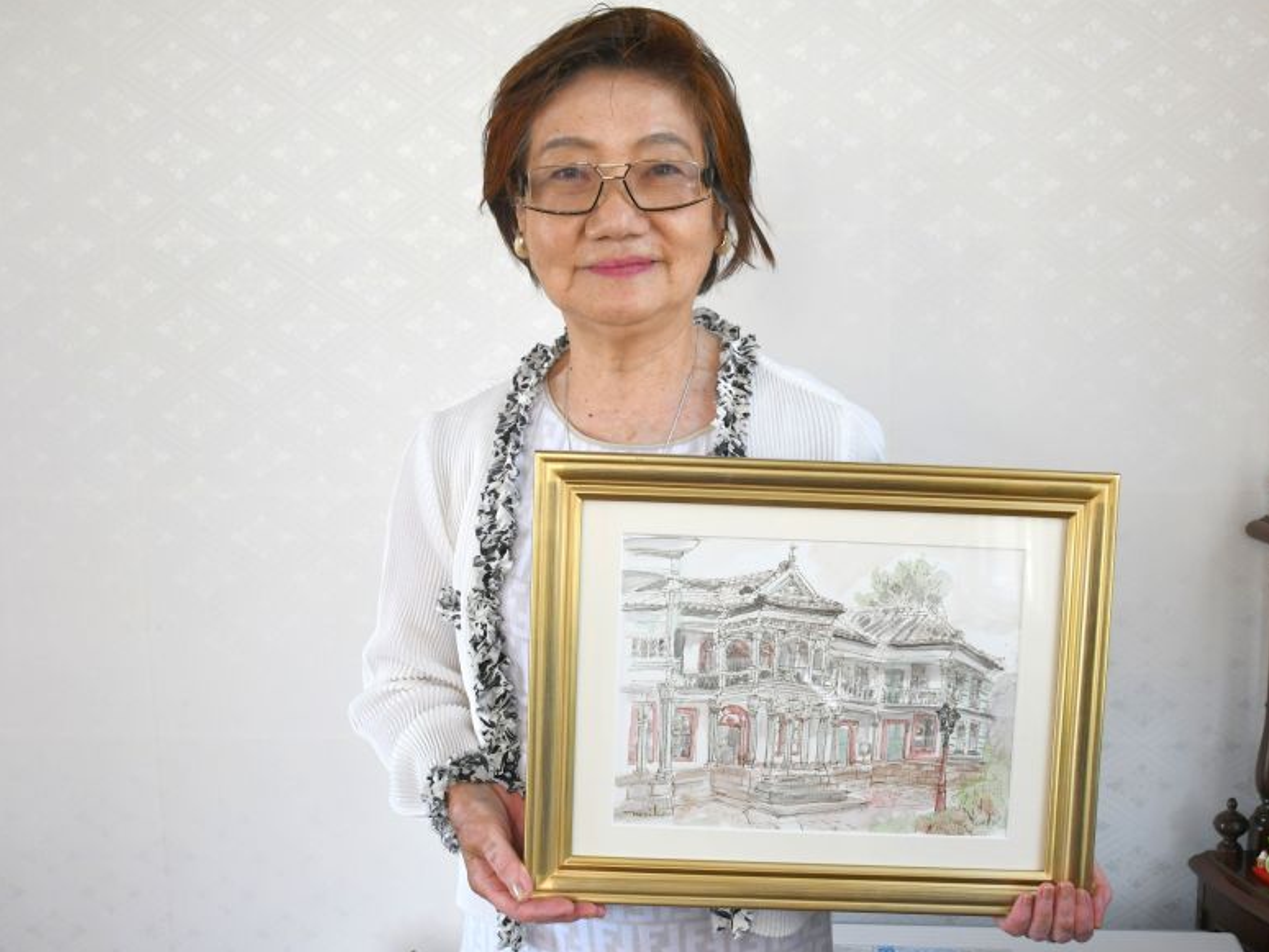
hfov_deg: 48.2
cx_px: 707
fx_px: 1414
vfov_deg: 37.2
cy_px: 477
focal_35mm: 39
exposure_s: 1/250
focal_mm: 23
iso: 800
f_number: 4
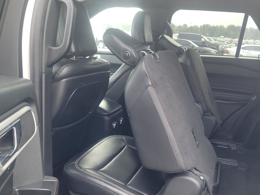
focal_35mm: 32
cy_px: 125
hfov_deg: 56.4
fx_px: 240
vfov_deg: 43.7
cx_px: 156
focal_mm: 6.7
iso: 132
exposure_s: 1/59
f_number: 1.8
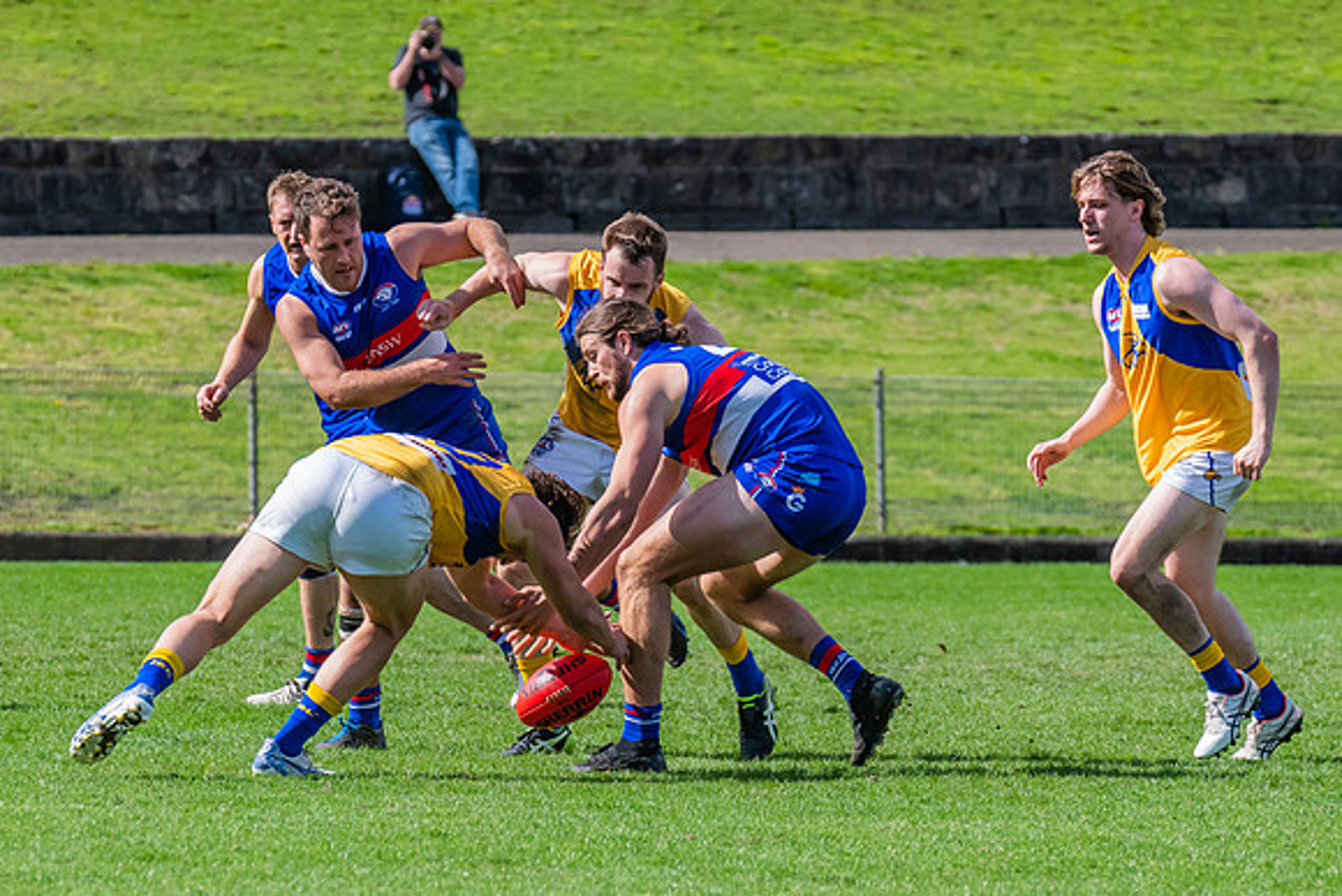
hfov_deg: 5.1
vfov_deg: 3.4
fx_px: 14987
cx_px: 642
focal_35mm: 402
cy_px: 523
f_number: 7.1
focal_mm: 250
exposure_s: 1/1600
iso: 800
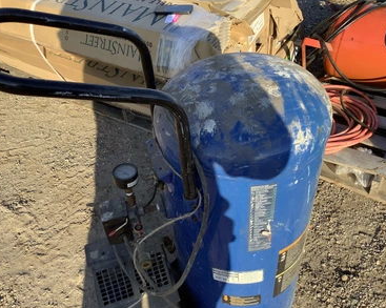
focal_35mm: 33
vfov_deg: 44.5
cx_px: 196
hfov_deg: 54.3
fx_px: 377
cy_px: 157
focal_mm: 3.3
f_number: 2.4
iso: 25
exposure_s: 1/500
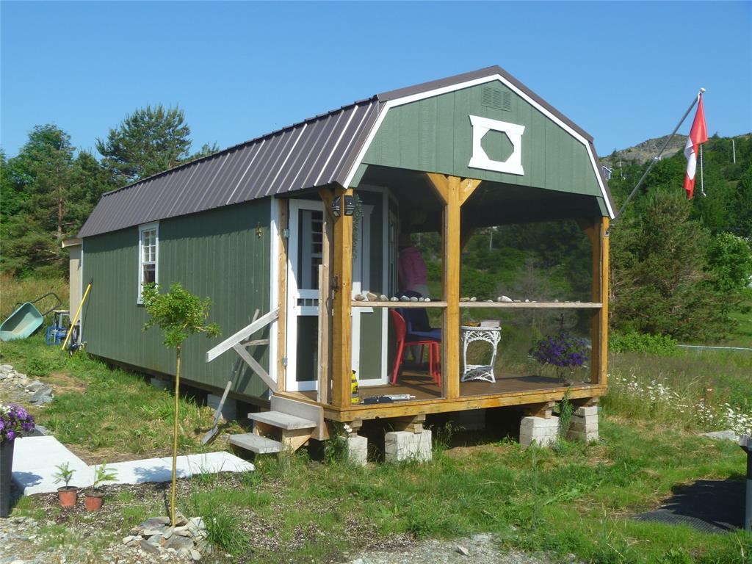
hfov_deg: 52.6
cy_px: 282
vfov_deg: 40.7
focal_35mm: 35
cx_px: 376
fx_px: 760
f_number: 5.6
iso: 80
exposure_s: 1/200
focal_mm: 6.3
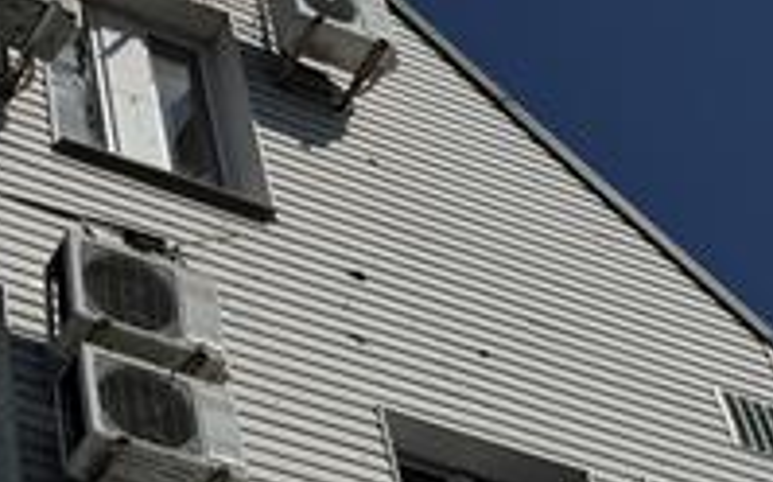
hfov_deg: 16.8
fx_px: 2589
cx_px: 124
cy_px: 447
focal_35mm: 123
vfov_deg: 10.6
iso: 50
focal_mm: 6.76
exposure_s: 1/15385
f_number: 1.78
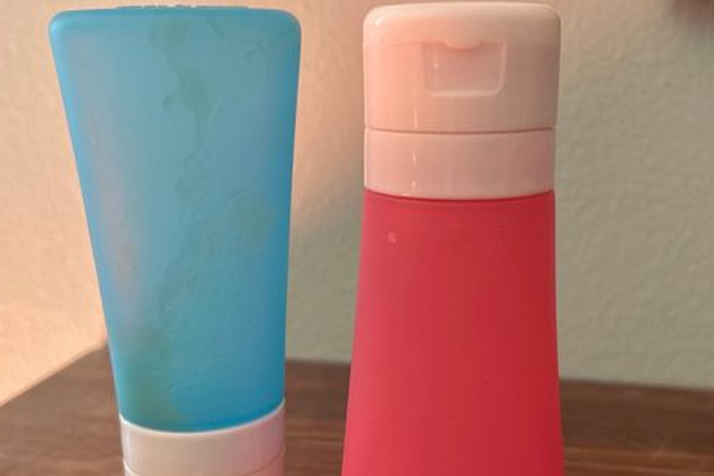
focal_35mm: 37
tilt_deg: -15.3
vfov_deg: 35.8
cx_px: 325
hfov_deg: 51.8
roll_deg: -0.4
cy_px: 291
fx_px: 734
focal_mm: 5.7
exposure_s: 1/95
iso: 125
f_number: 1.5
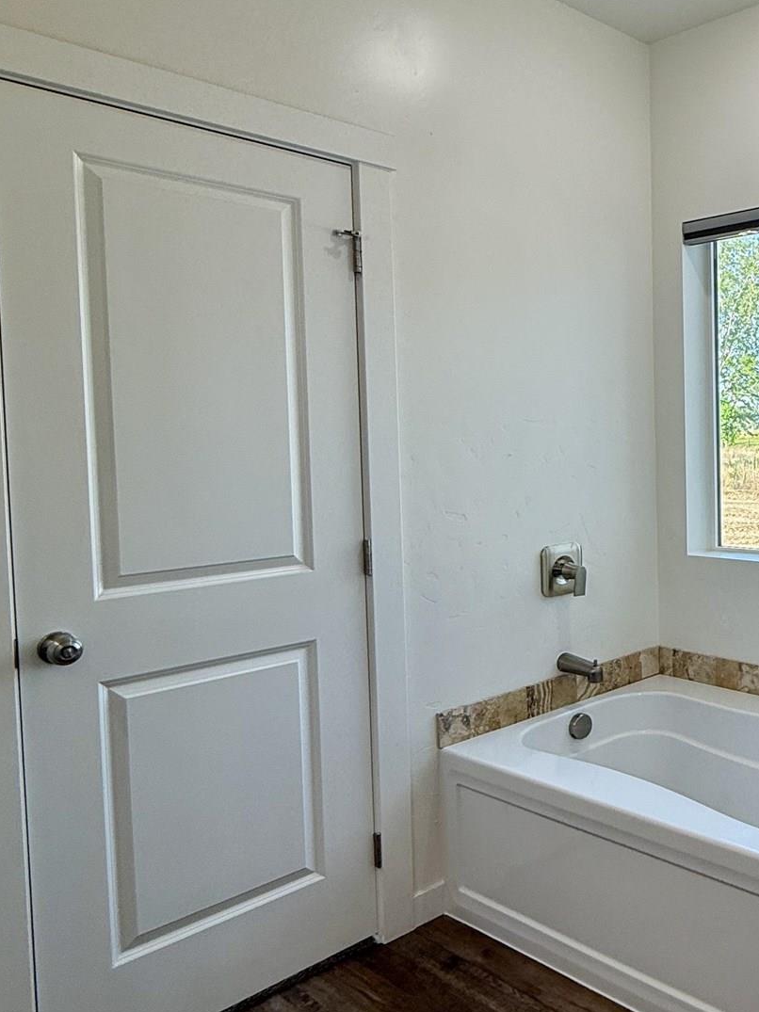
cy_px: 475
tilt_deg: -2.3
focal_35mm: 30
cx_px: 781
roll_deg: +0.7
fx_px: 877
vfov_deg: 59.9
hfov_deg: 40.3
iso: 64
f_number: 2.2
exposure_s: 1/141
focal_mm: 2.22
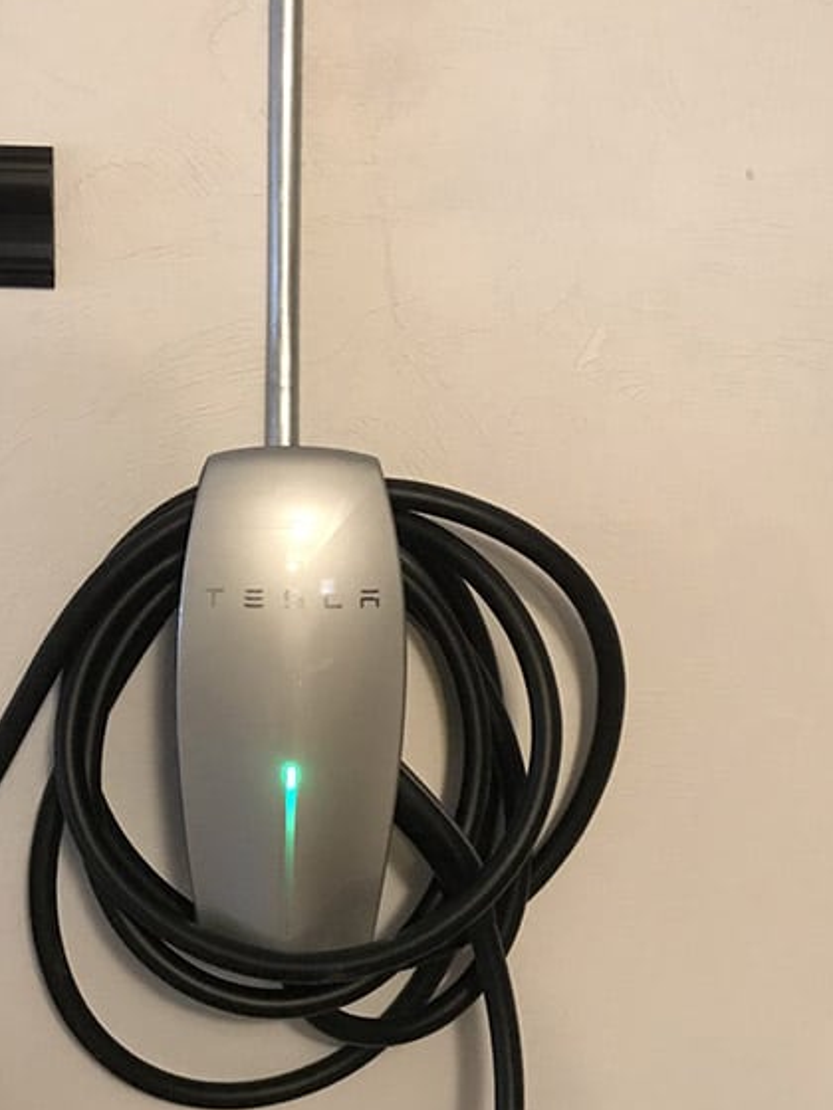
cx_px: 315
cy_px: 664
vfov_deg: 38.0
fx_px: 1604
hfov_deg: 29.0
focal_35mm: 50
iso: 100
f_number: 1.8
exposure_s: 1/4
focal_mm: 3.99
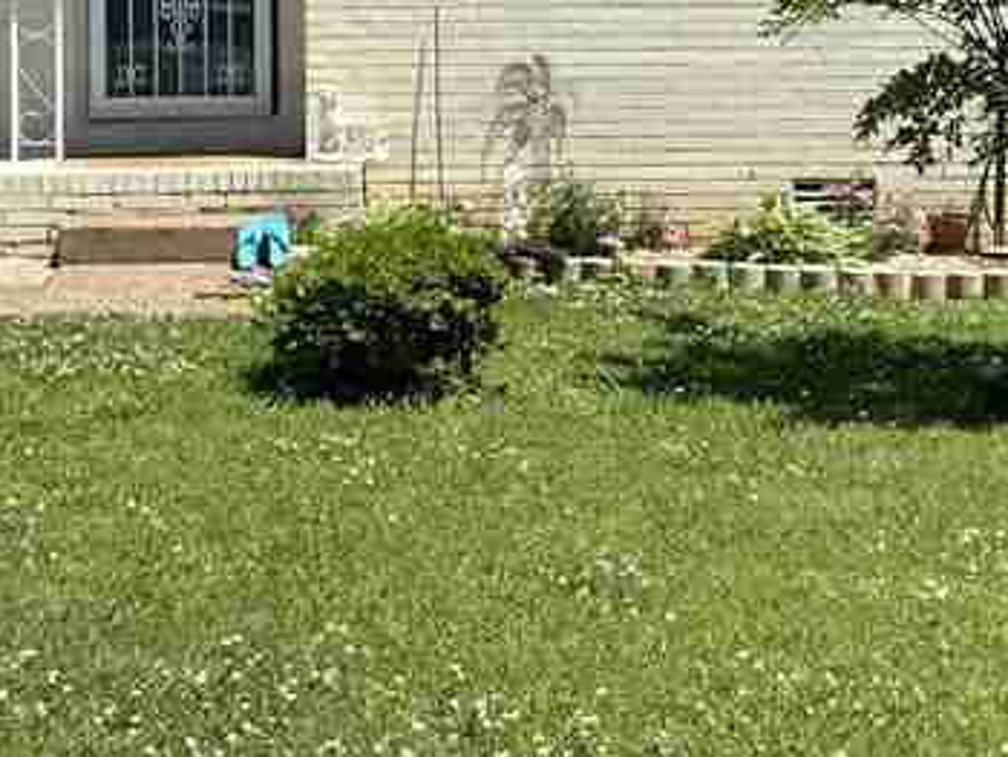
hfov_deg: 20.6
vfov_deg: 15.3
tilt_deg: -1.8
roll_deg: +0.2
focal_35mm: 95
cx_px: 504
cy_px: 0
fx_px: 2768
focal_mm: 4.25
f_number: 1.8
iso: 32
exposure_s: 1/2183
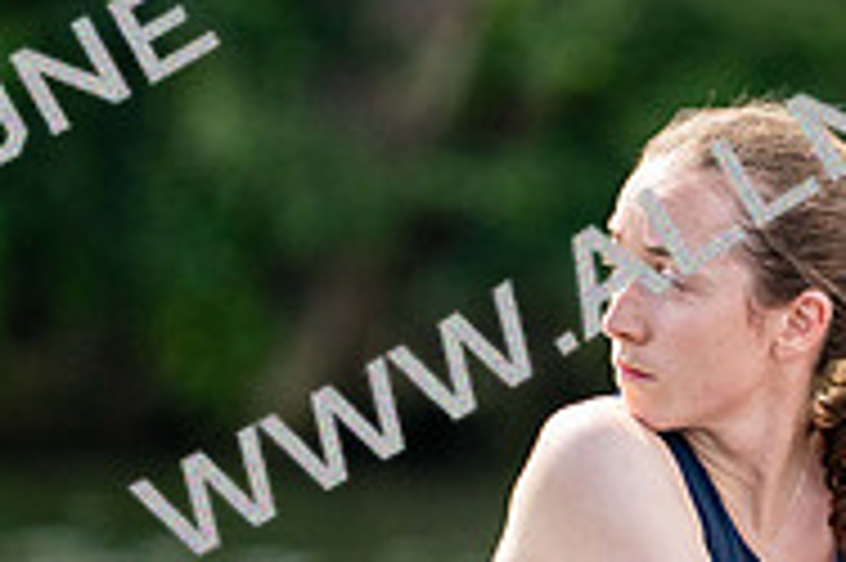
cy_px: 569
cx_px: 688
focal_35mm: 1235
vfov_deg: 1.1
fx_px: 28997
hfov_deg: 1.7
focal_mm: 400
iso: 900
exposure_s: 1/2000
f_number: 4.5
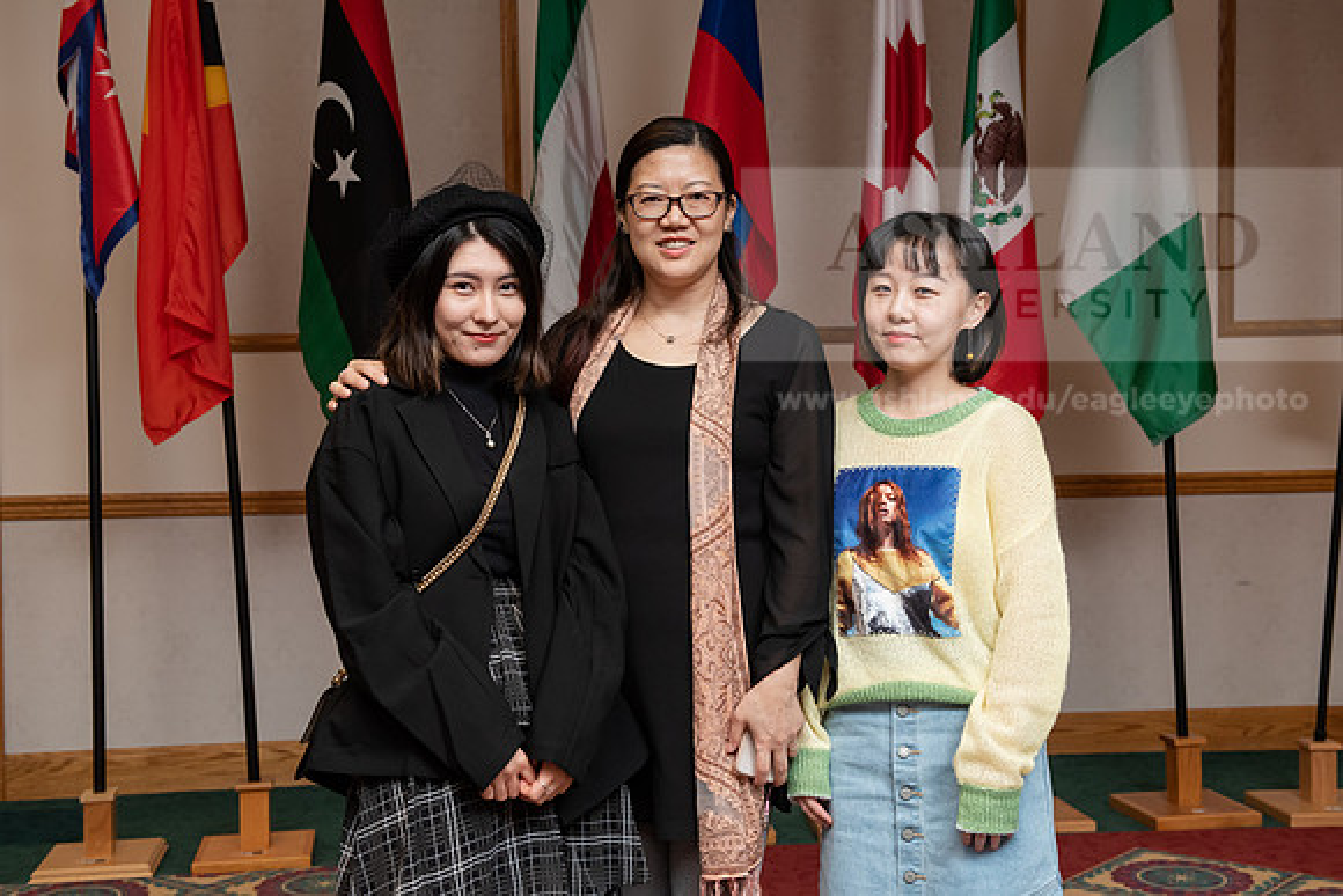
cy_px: 448
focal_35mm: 50
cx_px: 672
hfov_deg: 39.6
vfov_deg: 27.0
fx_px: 1866
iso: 2000
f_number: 6.3
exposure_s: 1/200
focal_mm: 50
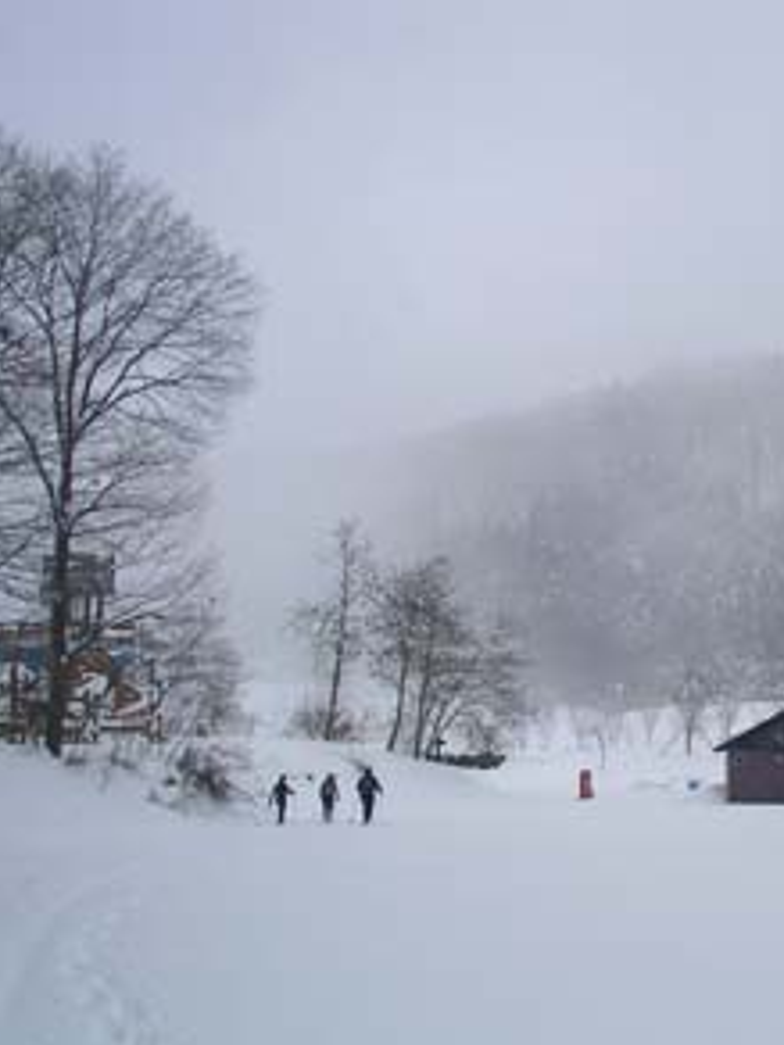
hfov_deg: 27.3
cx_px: 655
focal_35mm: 52
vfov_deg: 36.8
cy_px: 533
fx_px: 1570
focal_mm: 6
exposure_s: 1/210
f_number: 7
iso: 50
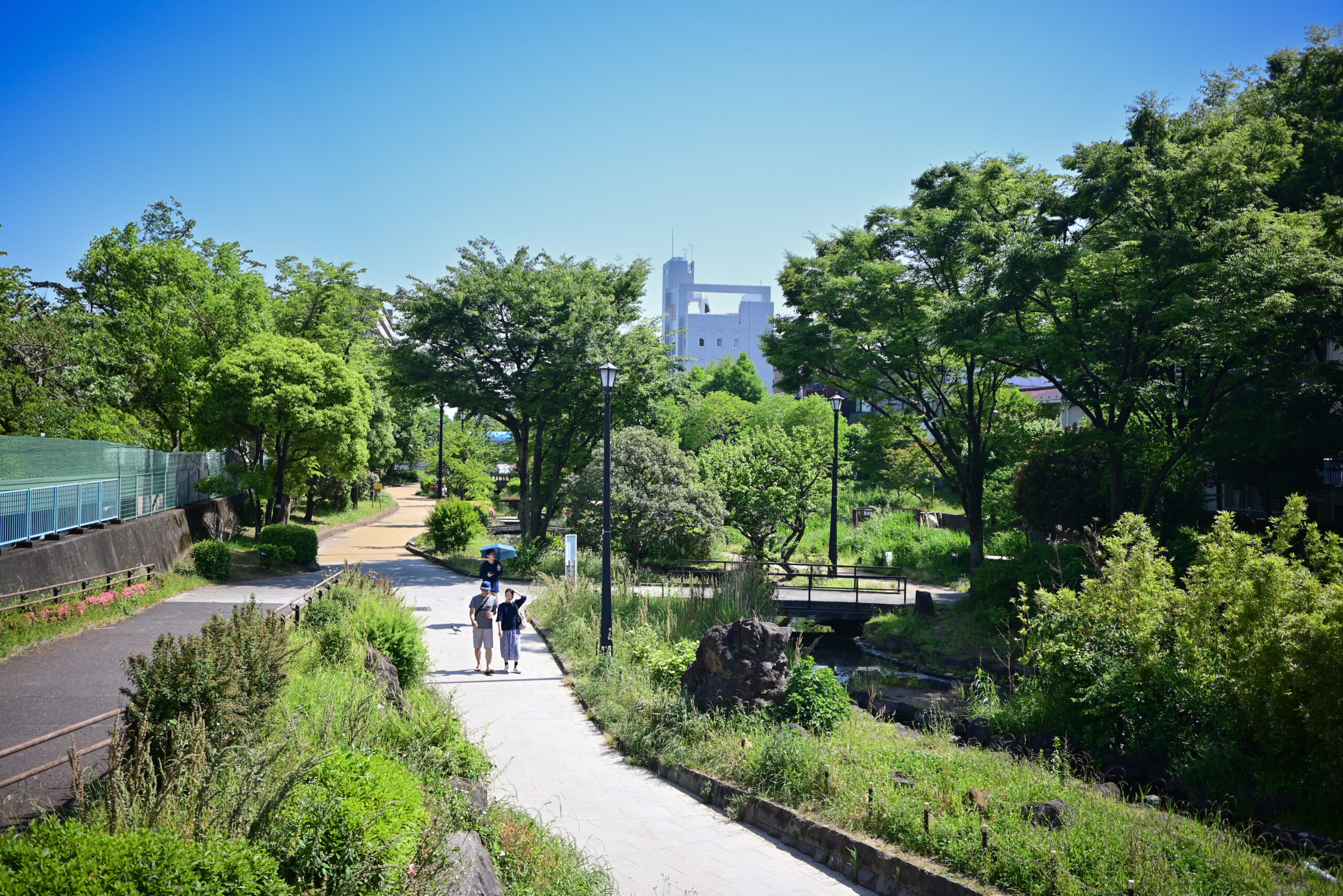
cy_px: 448
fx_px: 1343
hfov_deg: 53.1
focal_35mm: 36
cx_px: 672
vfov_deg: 36.9
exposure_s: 1/2500
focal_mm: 24
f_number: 2
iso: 100
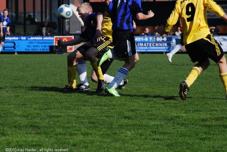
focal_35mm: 232
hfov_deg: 8.8
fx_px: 1468
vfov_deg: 5.9
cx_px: 114
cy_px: 76
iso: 400
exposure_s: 1/1000
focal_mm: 155
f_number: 9
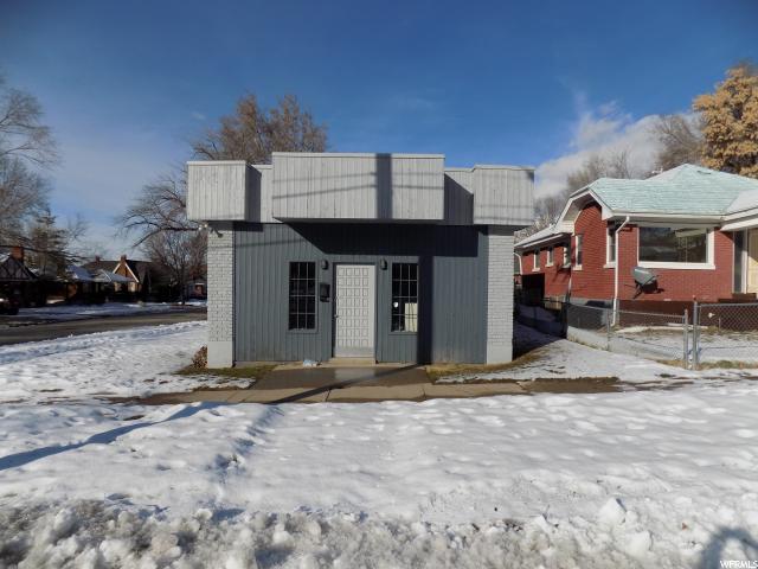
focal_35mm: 23
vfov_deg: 58.9
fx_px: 504
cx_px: 379
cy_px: 284
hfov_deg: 73.9
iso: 80
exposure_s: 1/250
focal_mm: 4
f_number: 9.9
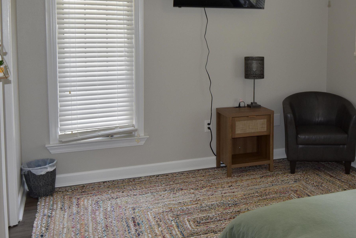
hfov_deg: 45.9
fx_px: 405
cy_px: 62
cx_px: 262
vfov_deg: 32.1
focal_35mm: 41
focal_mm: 16
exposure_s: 1/125
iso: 400
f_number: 4
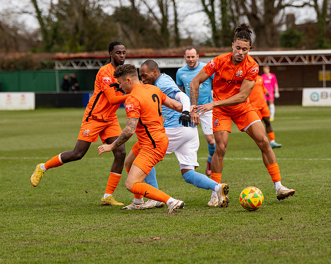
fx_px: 1830
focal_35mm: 187
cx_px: 179
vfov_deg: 8.3
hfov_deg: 10.3
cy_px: 124
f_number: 4
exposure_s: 1/500
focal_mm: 135
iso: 200
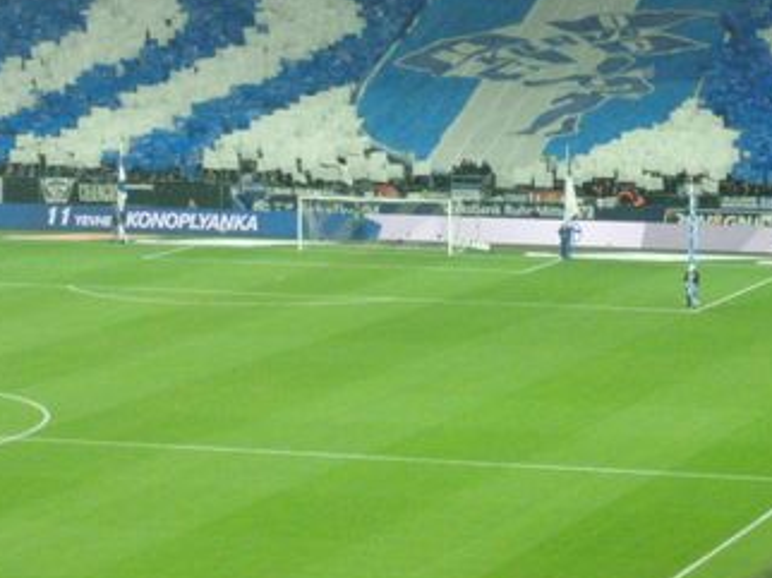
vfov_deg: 10.0
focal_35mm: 147
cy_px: 90
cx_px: 590
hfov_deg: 13.4
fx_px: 3276
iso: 800
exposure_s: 1/160
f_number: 4.1
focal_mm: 14.35
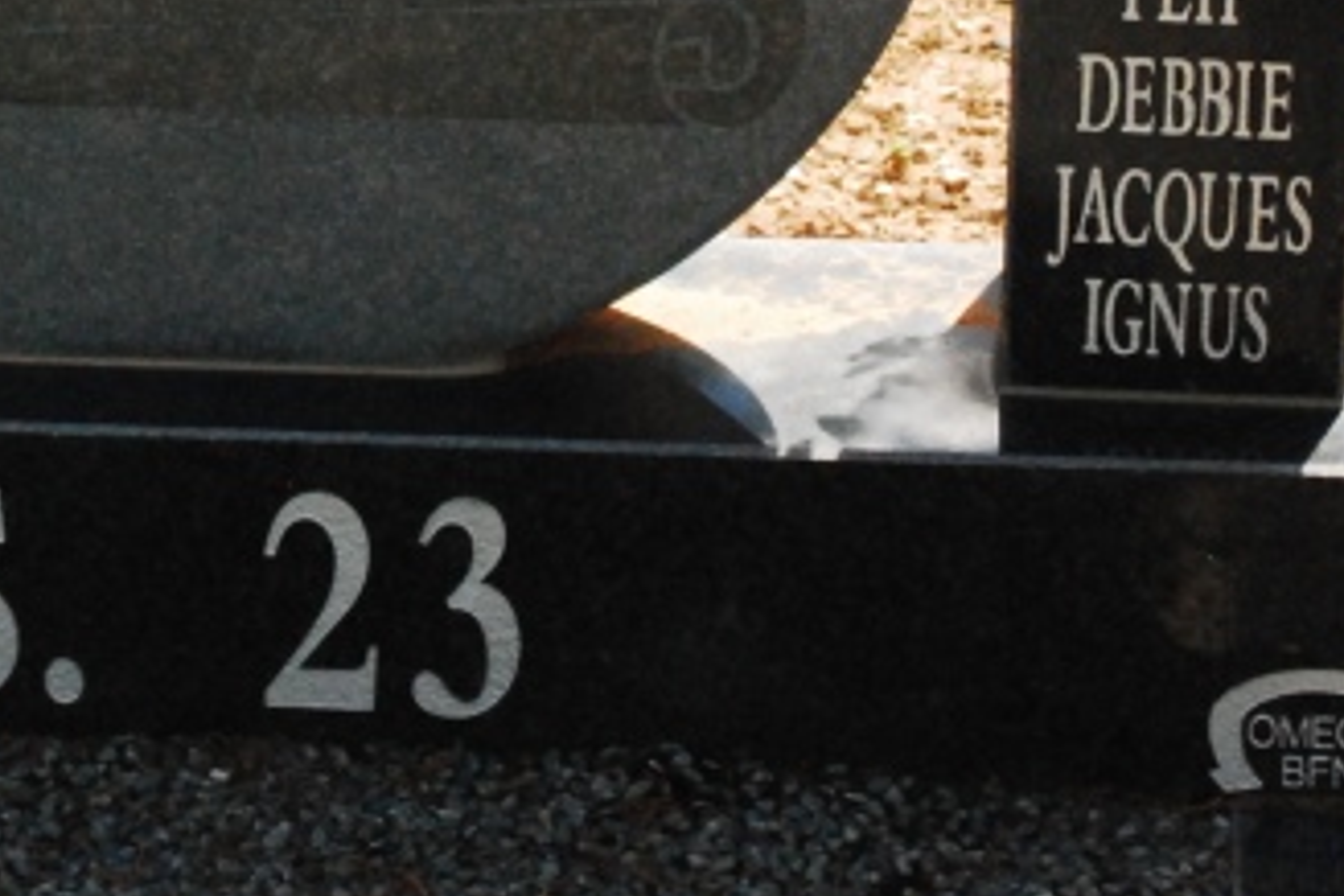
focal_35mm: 207
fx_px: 7727
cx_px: -53
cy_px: -331
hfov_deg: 9.9
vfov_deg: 6.6
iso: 1600
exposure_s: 1/3200
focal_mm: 44
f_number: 5.3
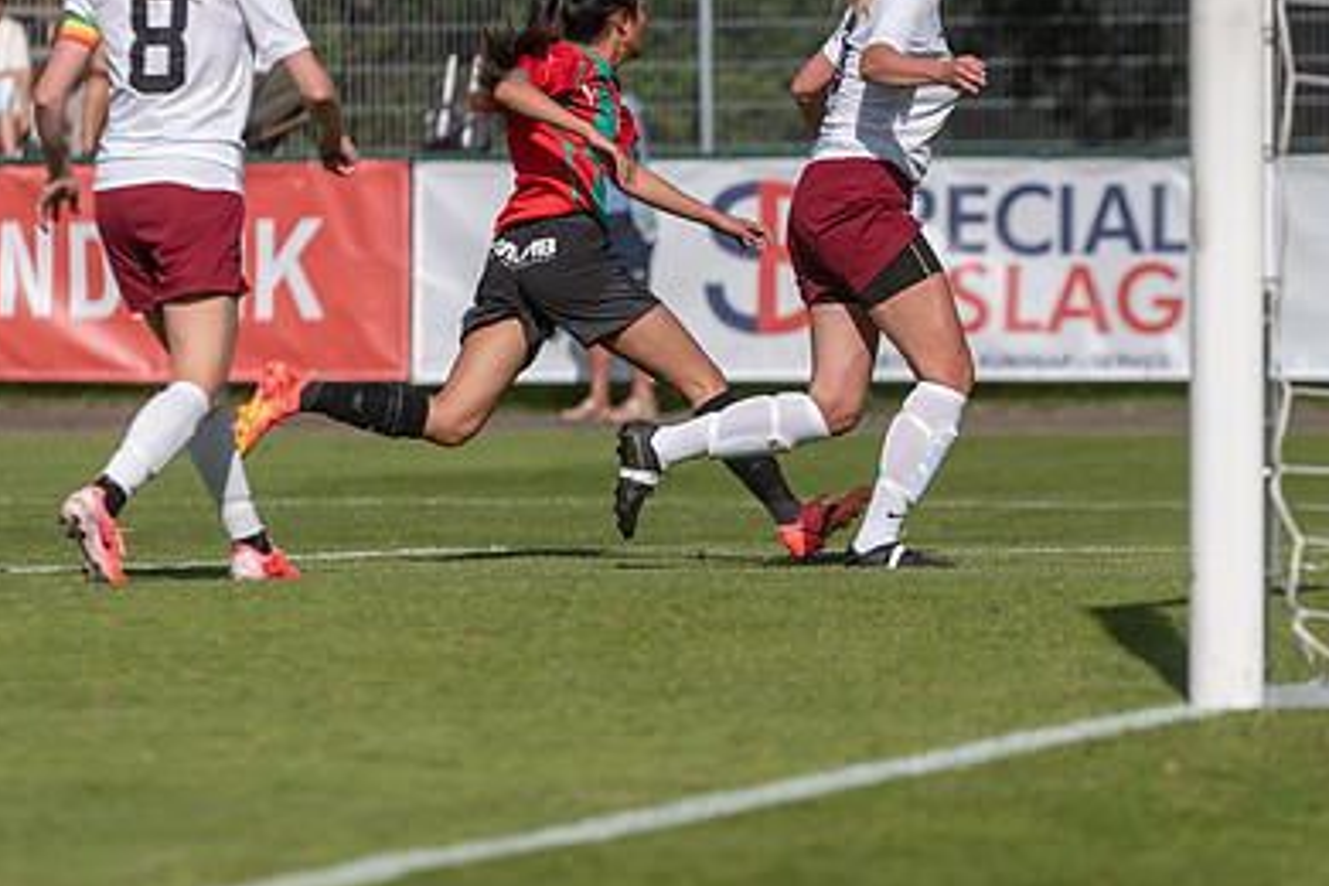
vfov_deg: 3.3
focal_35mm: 414
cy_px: 305
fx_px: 15282
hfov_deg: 5.0
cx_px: 961
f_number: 3.5
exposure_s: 1/1600
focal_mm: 175
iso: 100
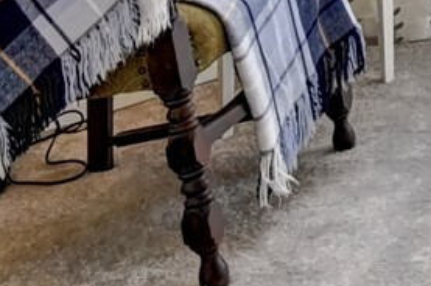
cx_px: 959
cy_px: -329
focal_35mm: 92
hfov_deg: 15.4
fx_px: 1100
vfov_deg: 12.6
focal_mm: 10
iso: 3200
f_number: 11
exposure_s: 1/8
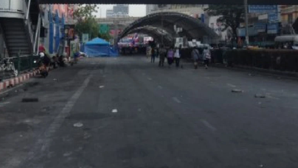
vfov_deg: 20.9
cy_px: 8
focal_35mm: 56
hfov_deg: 37.2
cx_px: 158
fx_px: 443
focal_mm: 3.3
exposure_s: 1/460
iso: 32
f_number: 2.4
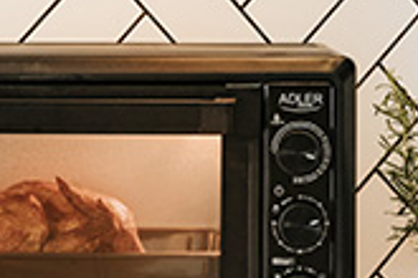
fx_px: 2995
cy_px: 231
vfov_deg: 5.3
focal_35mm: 258
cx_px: 89
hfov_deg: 8.0
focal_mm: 85
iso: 250
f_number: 13
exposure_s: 1/3
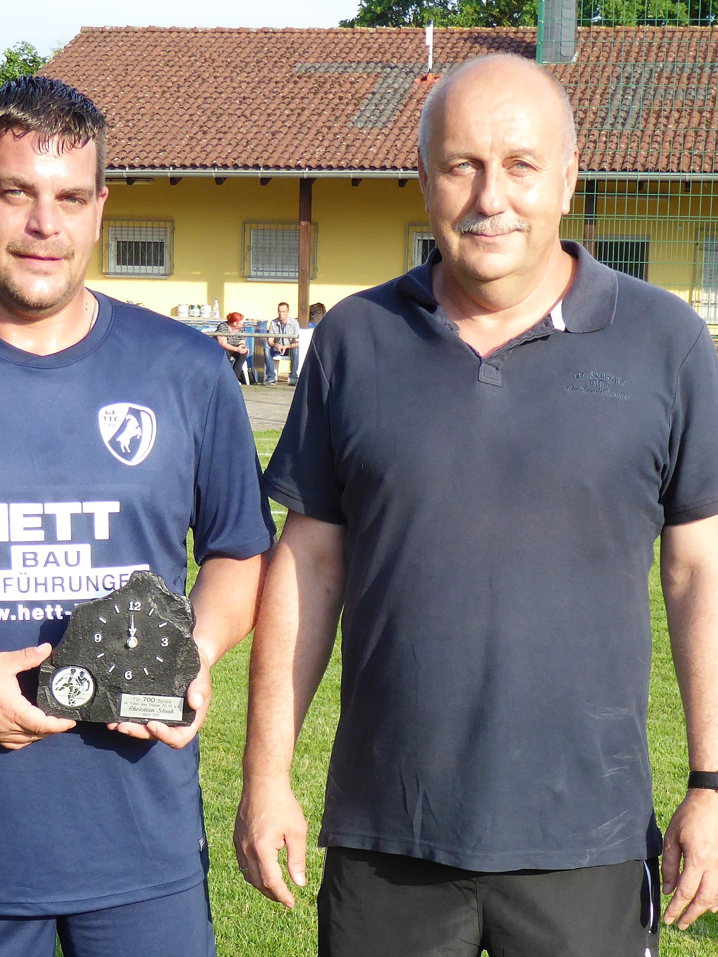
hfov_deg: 22.2
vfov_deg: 28.9
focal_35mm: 66
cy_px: 739
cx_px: 264
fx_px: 1826
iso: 100
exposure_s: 1/320
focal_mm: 7.2
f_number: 3.8
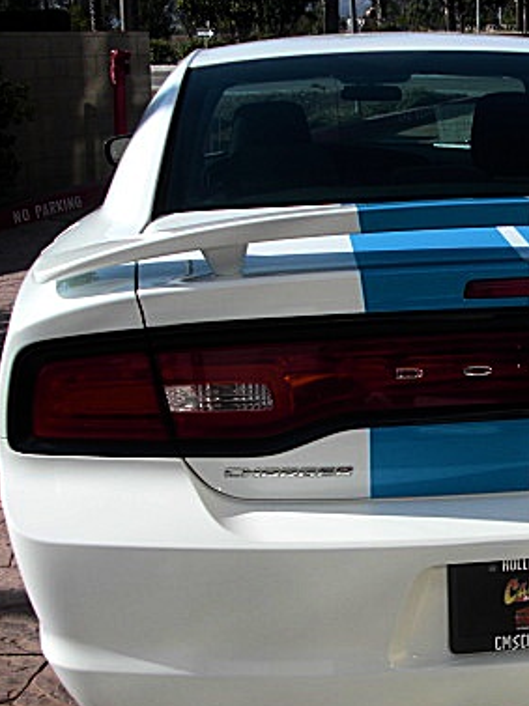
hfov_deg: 23.4
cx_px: 473
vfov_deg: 31.6
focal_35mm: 61
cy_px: 418
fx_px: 1244
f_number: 2.8
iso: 50
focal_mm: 6.3
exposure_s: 1/1000
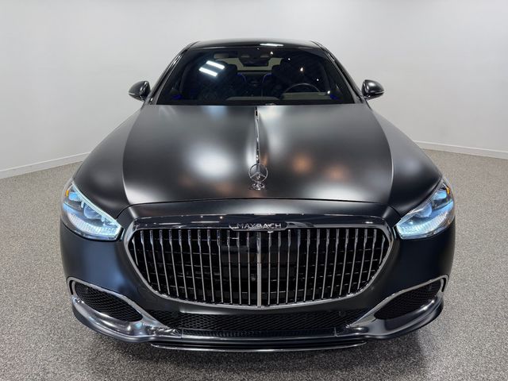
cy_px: 190
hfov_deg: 71.6
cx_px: 254
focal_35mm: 24
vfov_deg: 56.8
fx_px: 352
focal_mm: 6.76
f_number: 1.78
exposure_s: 1/145
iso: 64
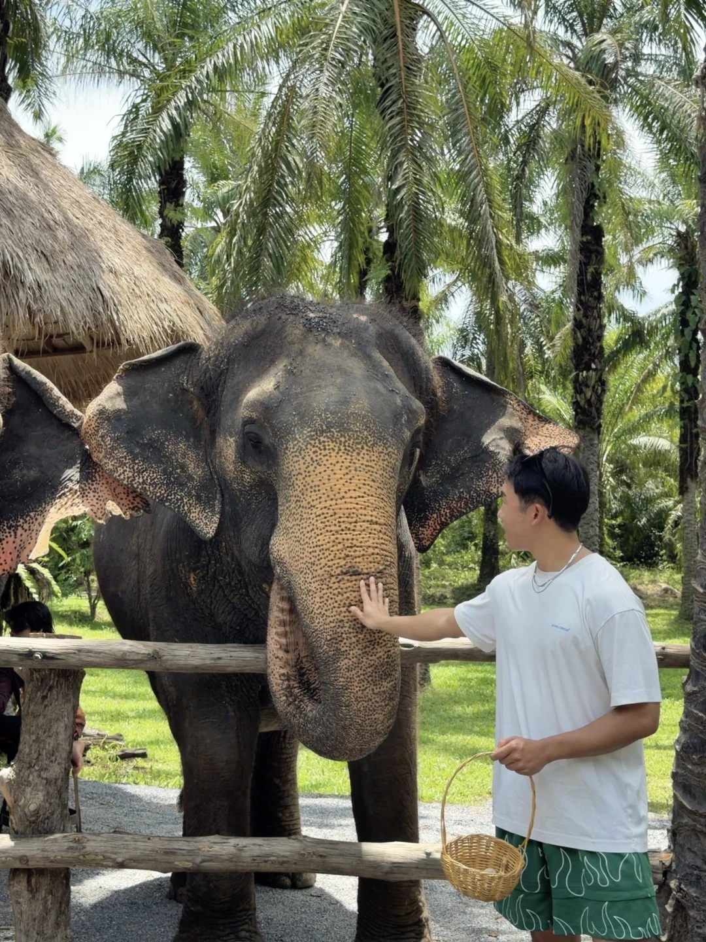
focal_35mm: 48
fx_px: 1305
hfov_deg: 30.3
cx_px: 353
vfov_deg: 39.7
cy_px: 471
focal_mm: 6.76
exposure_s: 1/1264
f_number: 1.78
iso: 100
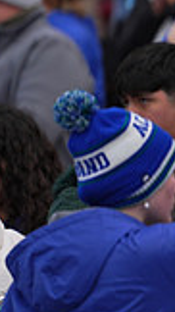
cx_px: 488
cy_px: 124
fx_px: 9282
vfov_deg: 1.9
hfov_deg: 1.1
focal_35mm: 1124
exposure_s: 1/2500
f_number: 2.8
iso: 250
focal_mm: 300
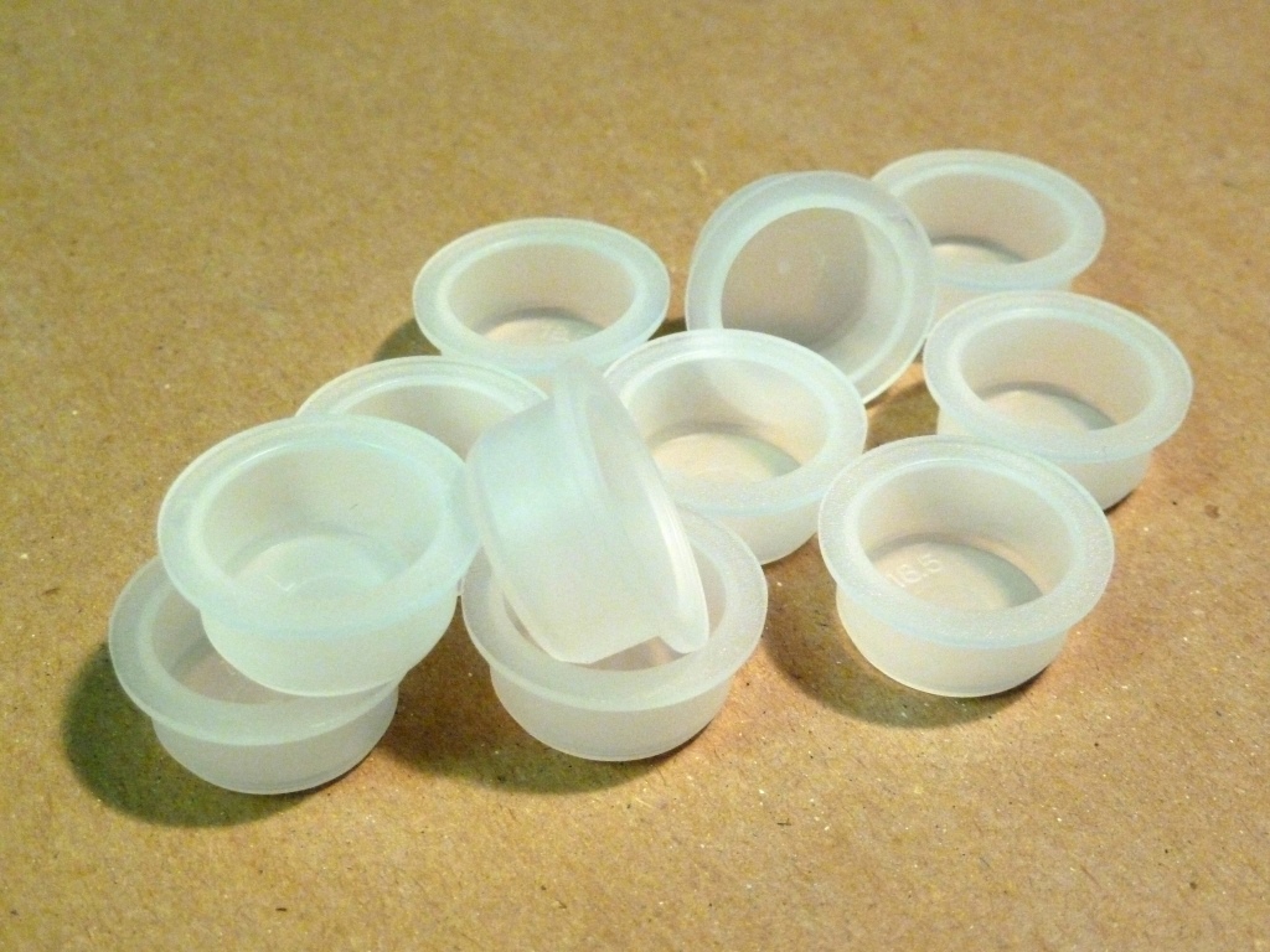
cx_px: 635
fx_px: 2018
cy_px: 476
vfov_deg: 26.6
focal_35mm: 55
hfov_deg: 34.9
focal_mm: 9.1
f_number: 3.9
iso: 800
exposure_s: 1/50
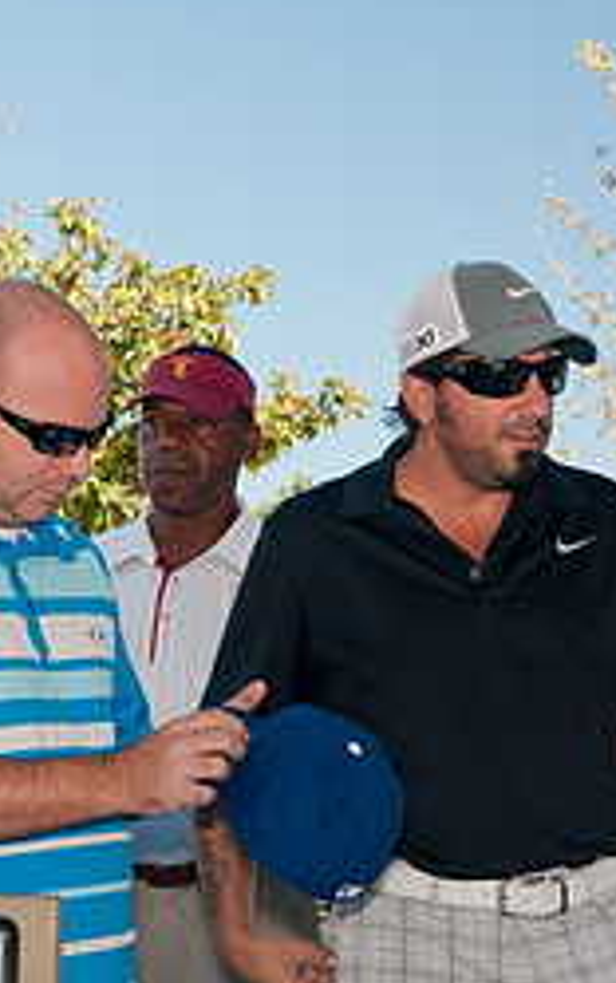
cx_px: 446
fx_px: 3245
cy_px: 642
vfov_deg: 17.2
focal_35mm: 121
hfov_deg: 10.8
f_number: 5.6
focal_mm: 34
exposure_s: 1/125
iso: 200
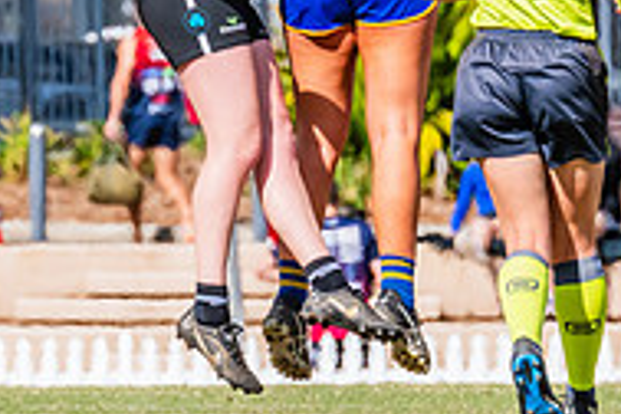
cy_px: -9
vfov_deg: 0.9
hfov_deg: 1.3
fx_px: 27719
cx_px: 211
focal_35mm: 1607
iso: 800
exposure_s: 1/1250
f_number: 11
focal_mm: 420
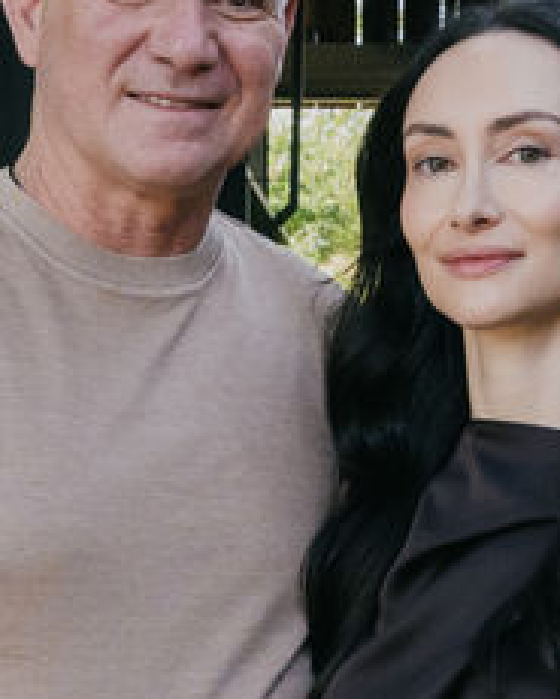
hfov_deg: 10.2
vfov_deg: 12.3
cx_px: 226
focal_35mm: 151
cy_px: 959
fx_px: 3126
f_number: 9
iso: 1600
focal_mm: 29
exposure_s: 1/250
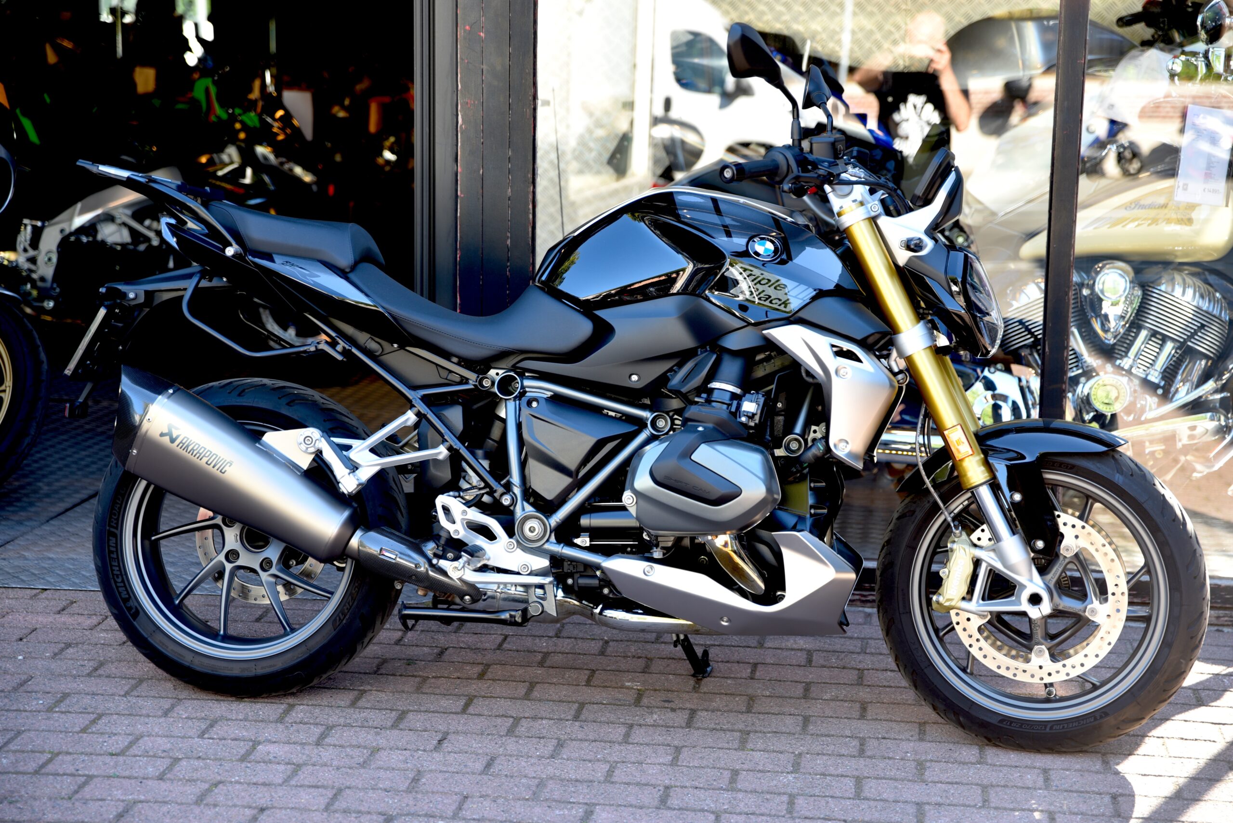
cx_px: 616
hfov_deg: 28.8
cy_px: 412
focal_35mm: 70
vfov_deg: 19.5
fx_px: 2398
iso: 100
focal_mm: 70
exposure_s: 1/60
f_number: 3.2
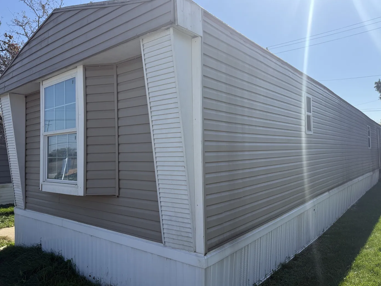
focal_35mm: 25
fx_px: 275
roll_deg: +0.9
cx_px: 191
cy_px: 143
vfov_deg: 54.9
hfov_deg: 69.4
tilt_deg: +3.3
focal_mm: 6.76
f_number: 1.78
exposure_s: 1/6173
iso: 100
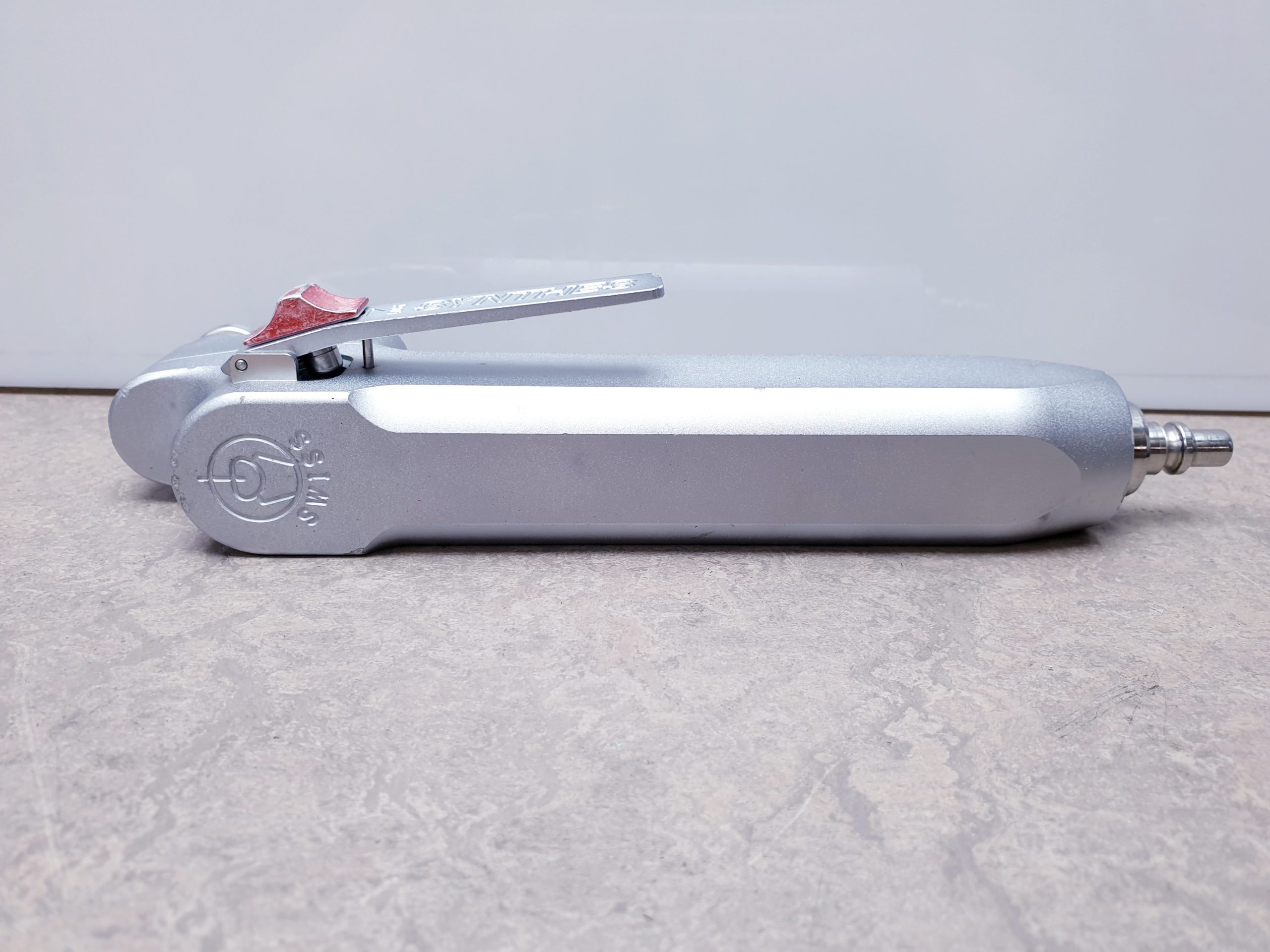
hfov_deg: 67.3
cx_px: 635
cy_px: 476
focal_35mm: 26
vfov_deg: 53.1
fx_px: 954
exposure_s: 1/50
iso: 64
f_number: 2.4
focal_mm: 4.3
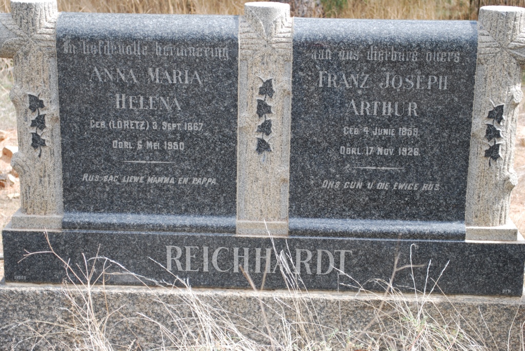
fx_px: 985
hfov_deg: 29.8
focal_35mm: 68
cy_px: 176
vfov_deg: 20.2
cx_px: 262
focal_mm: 45
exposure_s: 1/125
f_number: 5.6
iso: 140
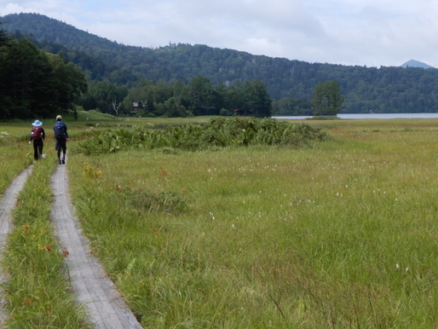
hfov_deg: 27.4
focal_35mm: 70
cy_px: 153
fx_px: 886
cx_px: 320
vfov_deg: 21.0
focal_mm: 8
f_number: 4
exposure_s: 1/400
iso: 80
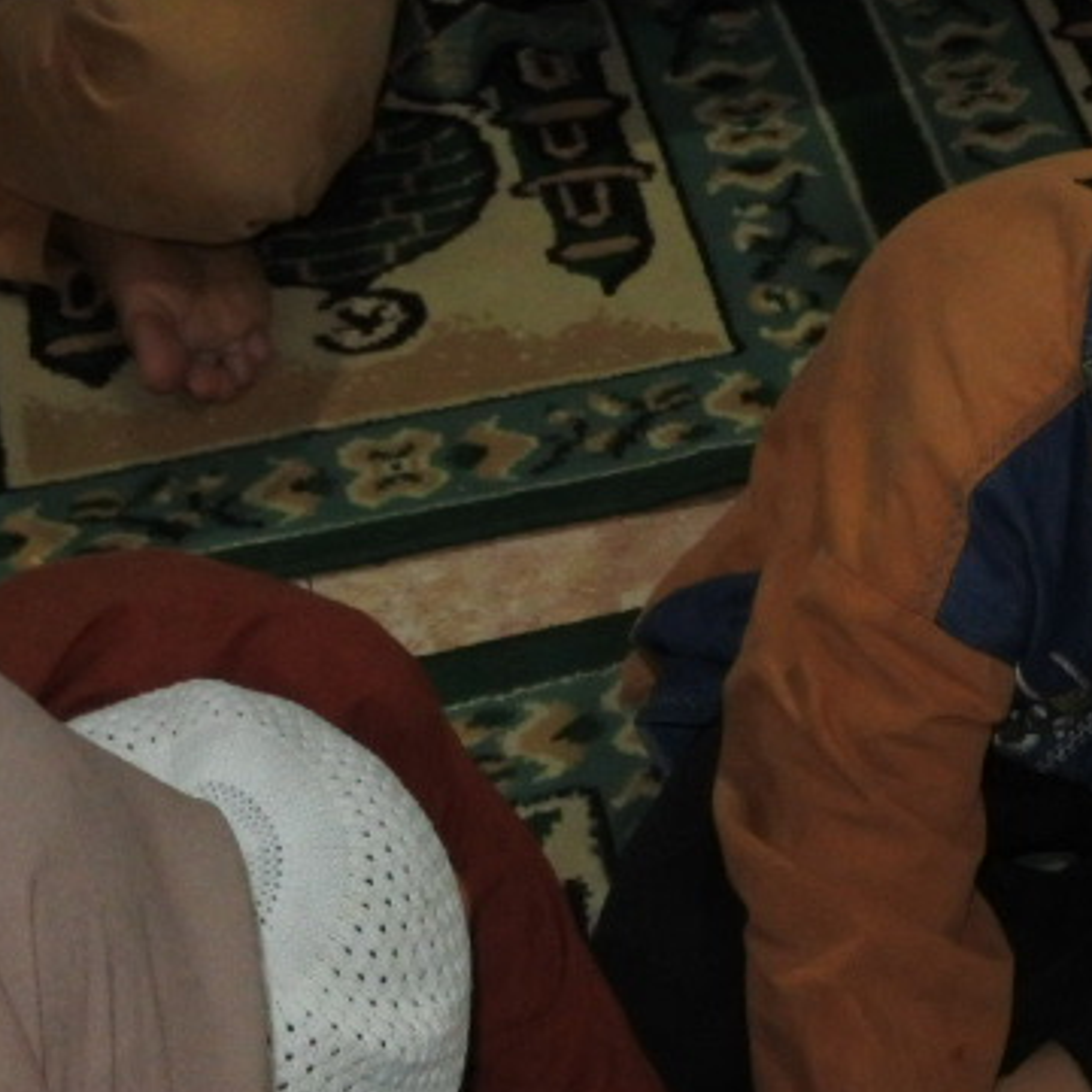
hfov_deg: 15.9
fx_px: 3676
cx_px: 1495
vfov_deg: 16.5
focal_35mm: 103
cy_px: 1159
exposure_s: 1/60
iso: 1100
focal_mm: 10
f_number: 3.5
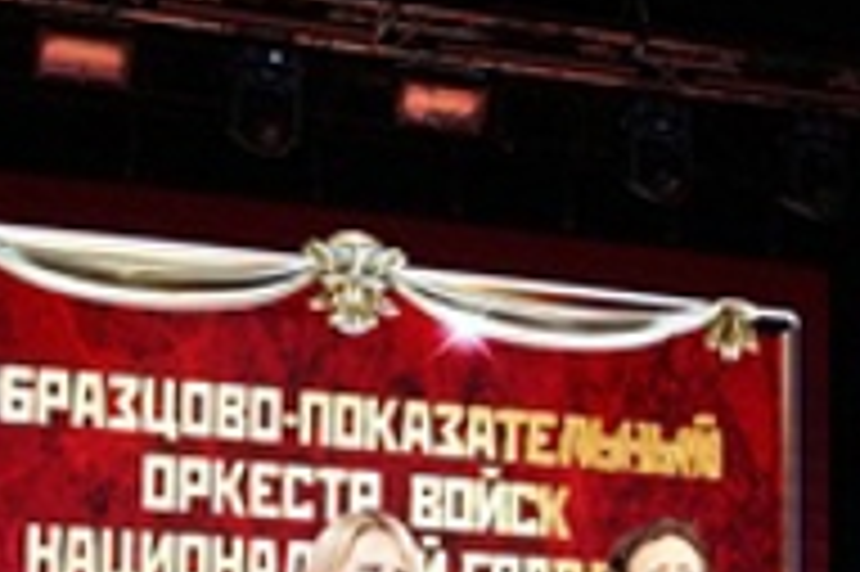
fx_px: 2530
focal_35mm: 106
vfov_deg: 12.6
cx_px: 761
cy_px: 698
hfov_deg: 19.0
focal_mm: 18
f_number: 4
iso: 1600
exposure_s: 1/160
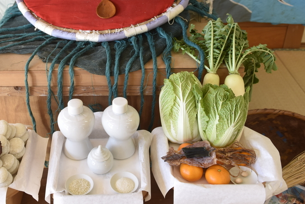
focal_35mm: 43
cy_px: 40
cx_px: 92
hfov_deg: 44.5
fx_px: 364
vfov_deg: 30.4
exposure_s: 1/200
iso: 400
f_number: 3.5
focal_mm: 24
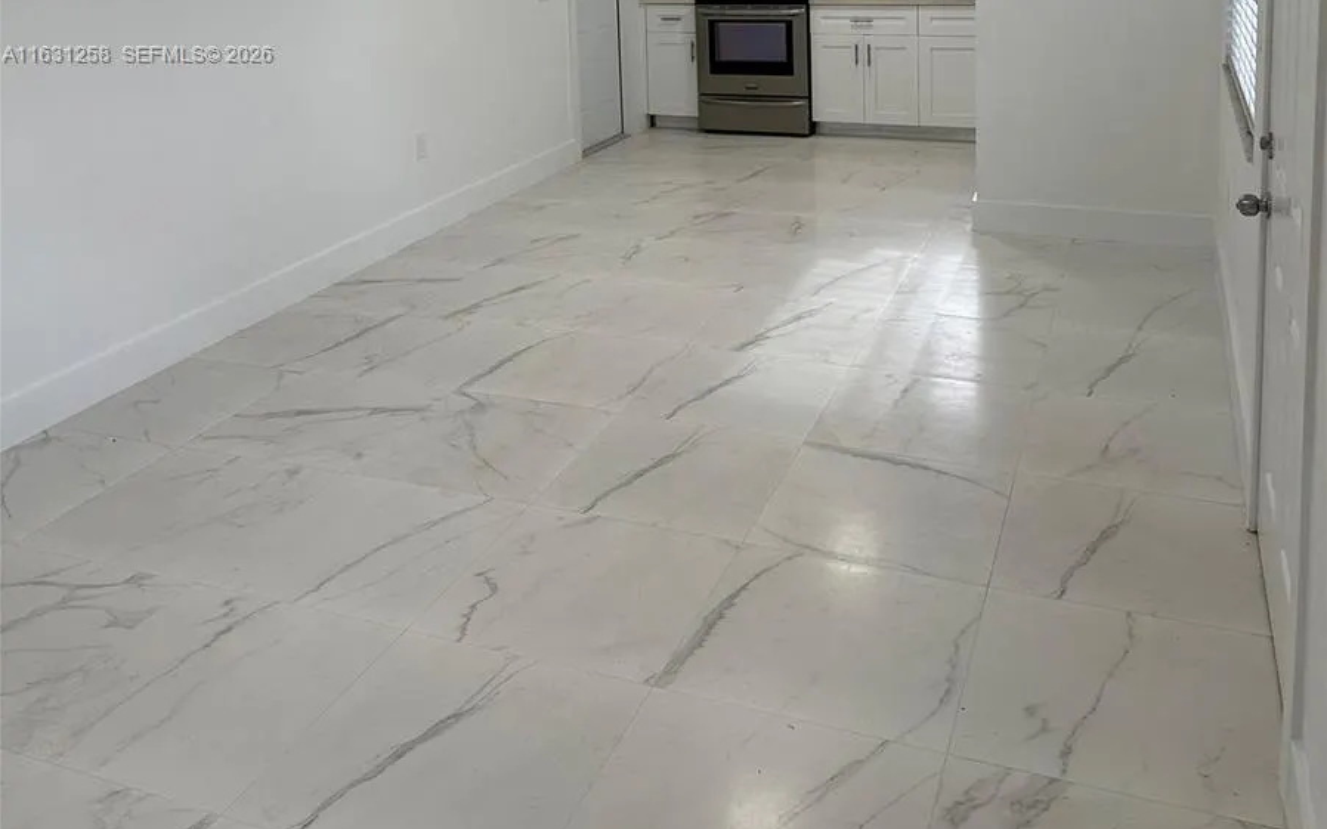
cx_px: 664
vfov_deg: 34.8
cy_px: 56
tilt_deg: -6.6
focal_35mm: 34
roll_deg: +1.0
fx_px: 1229
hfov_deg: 56.7
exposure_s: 1/166
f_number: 1.78
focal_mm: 6.86
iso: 100
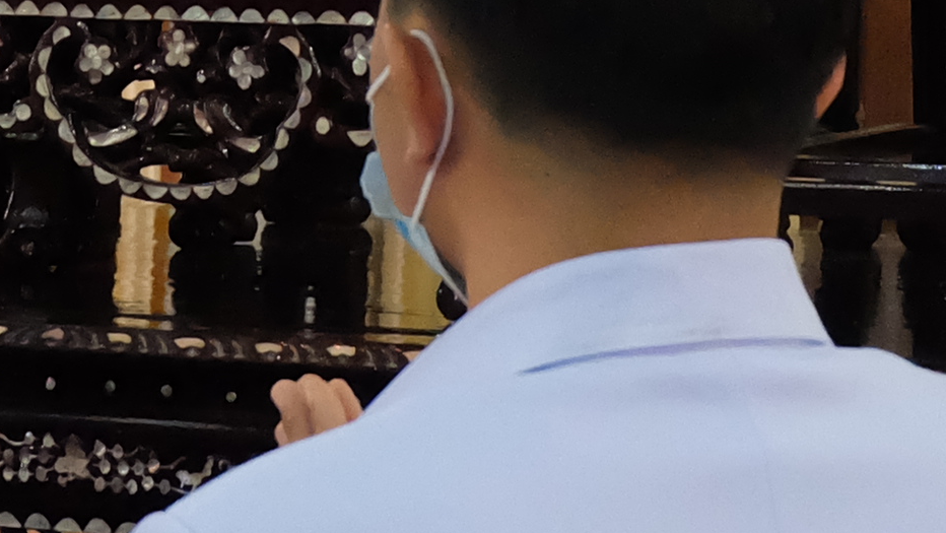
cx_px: 166
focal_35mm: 176
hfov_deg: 12.2
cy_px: -502
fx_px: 4416
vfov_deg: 6.7
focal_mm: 21.1
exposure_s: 1/125
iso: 6400
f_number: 4
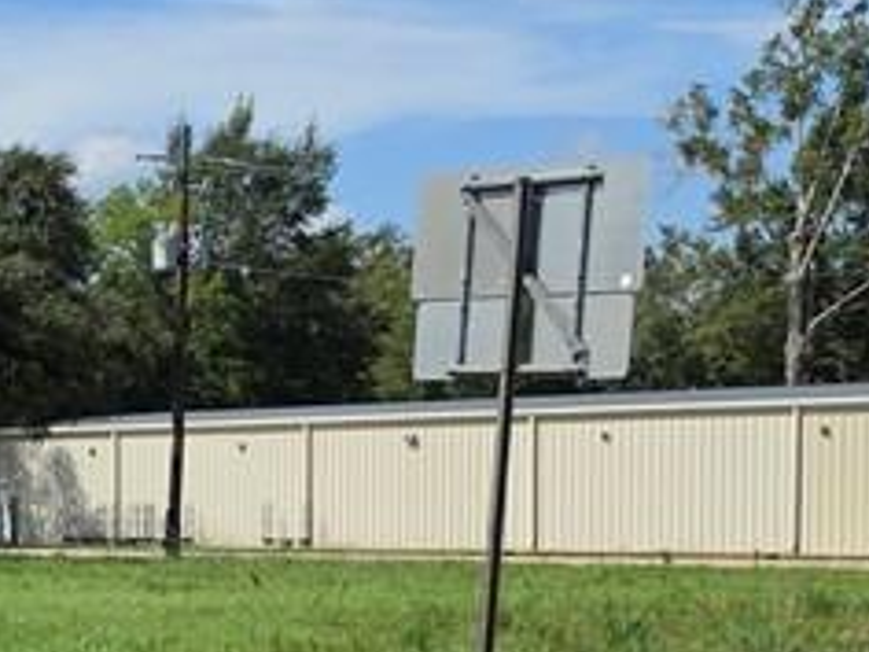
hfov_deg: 16.3
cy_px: 623
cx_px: -718
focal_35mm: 100
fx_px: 2510
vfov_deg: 14.6
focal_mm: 6.5
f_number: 1.4
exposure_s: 1/7939
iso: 50
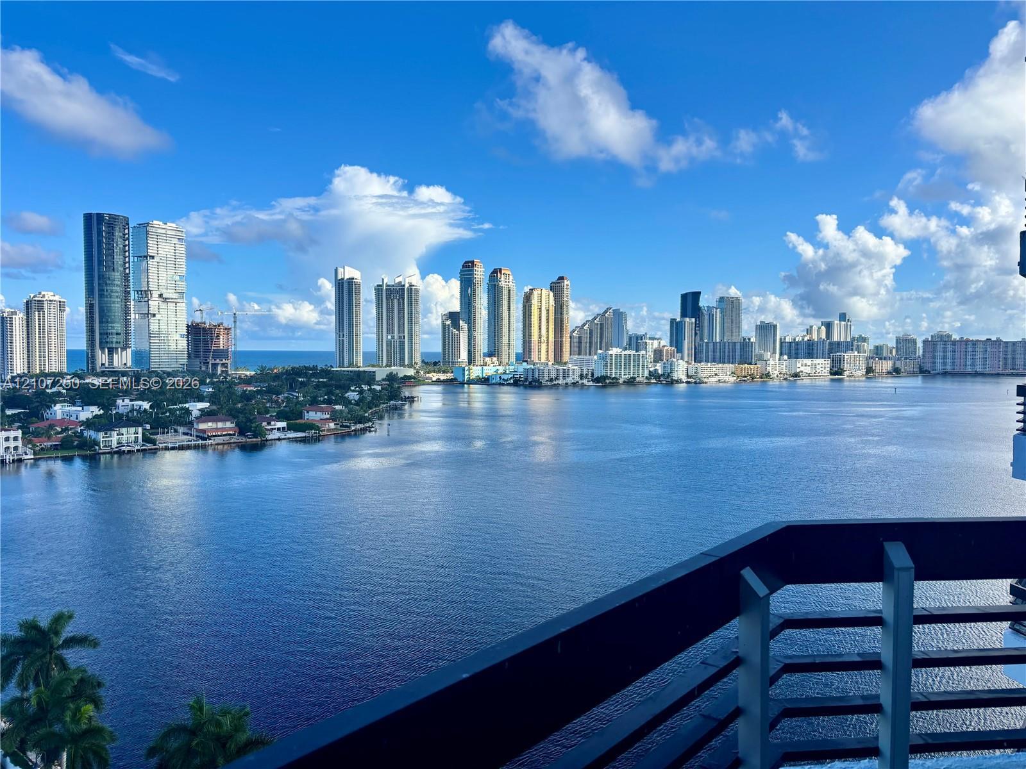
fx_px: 771
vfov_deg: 53.1
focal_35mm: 26
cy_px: 384
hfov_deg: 67.3
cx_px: 513
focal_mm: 5.96
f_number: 1.6
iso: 50
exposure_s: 1/3311
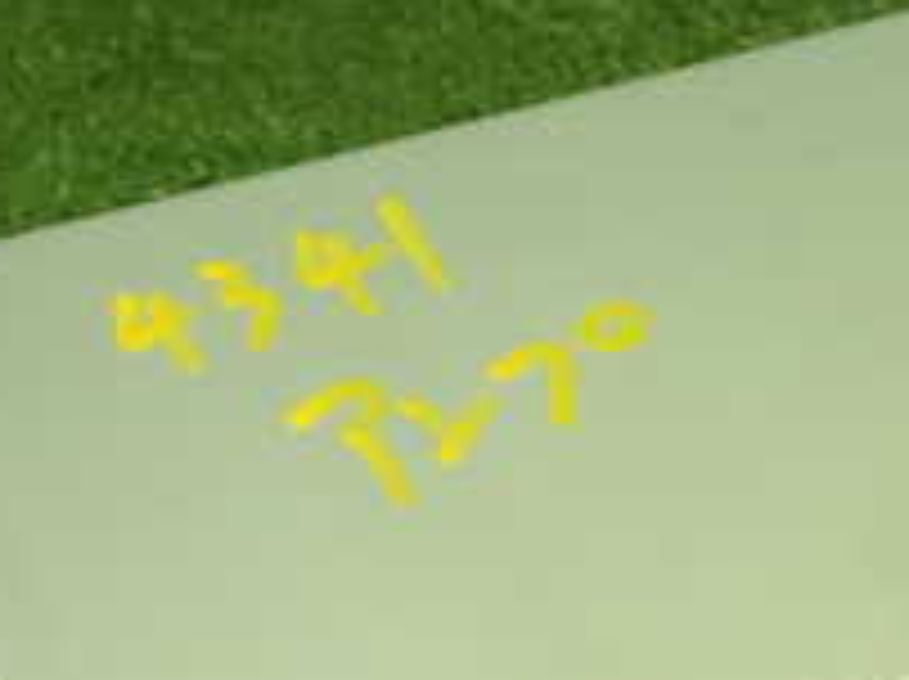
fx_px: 2806
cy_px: 680
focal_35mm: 107
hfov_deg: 18.3
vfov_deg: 13.6
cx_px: 639
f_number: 2.5
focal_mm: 6.37
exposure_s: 1/50
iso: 200
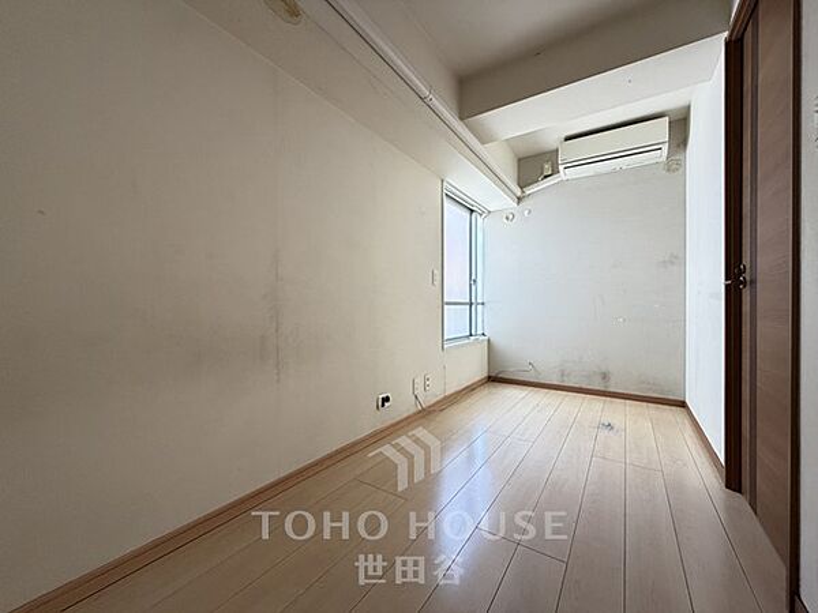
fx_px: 331
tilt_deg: +1.1
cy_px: 306
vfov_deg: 85.7
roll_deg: +0.9
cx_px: 409
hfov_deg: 102.1
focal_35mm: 14
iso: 320
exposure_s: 1/90
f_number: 2.2
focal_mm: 2.22
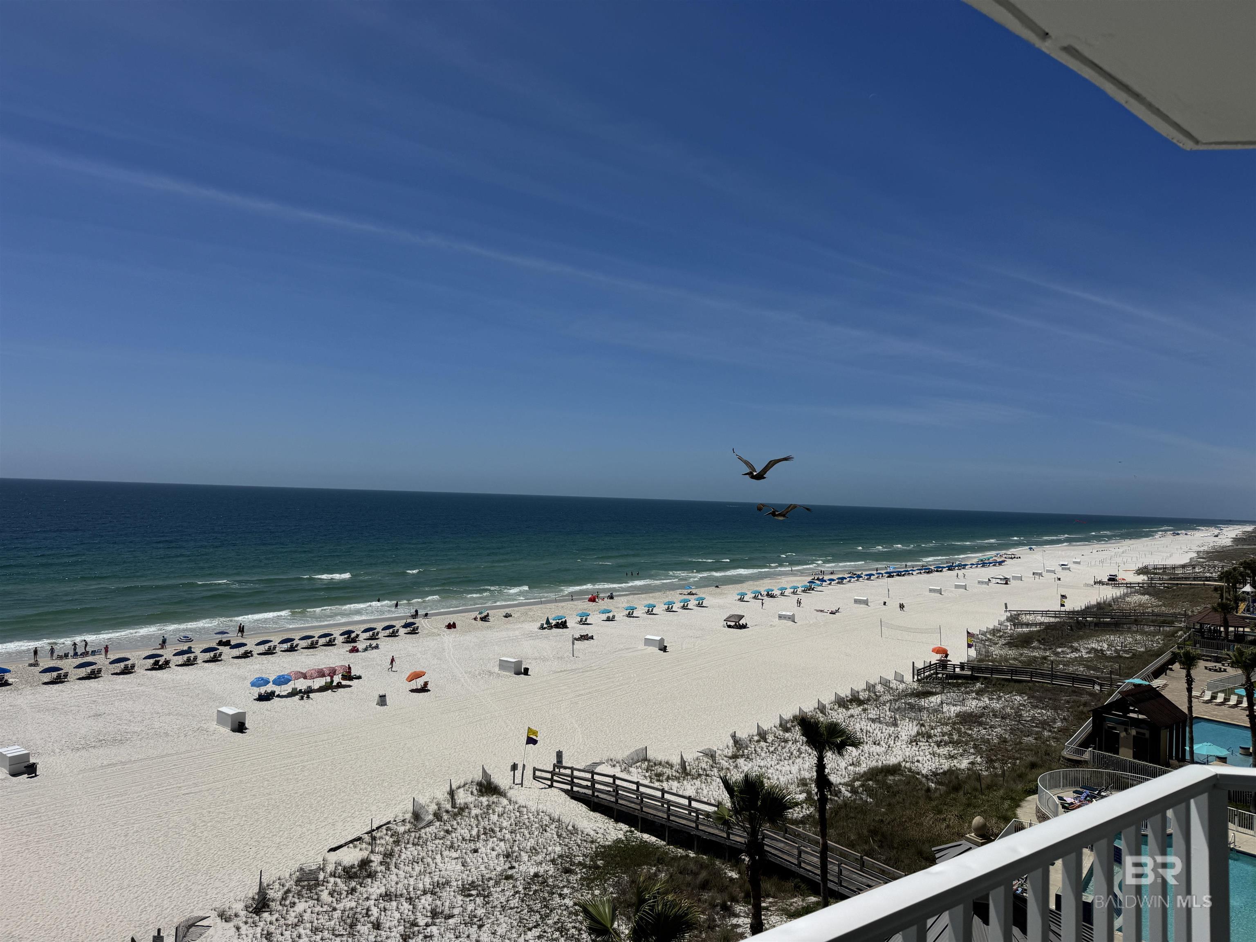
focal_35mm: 24
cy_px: 471
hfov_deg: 71.6
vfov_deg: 56.8
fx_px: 871
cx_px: 628
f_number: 1.78
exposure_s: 1/12346
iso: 64
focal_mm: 6.76
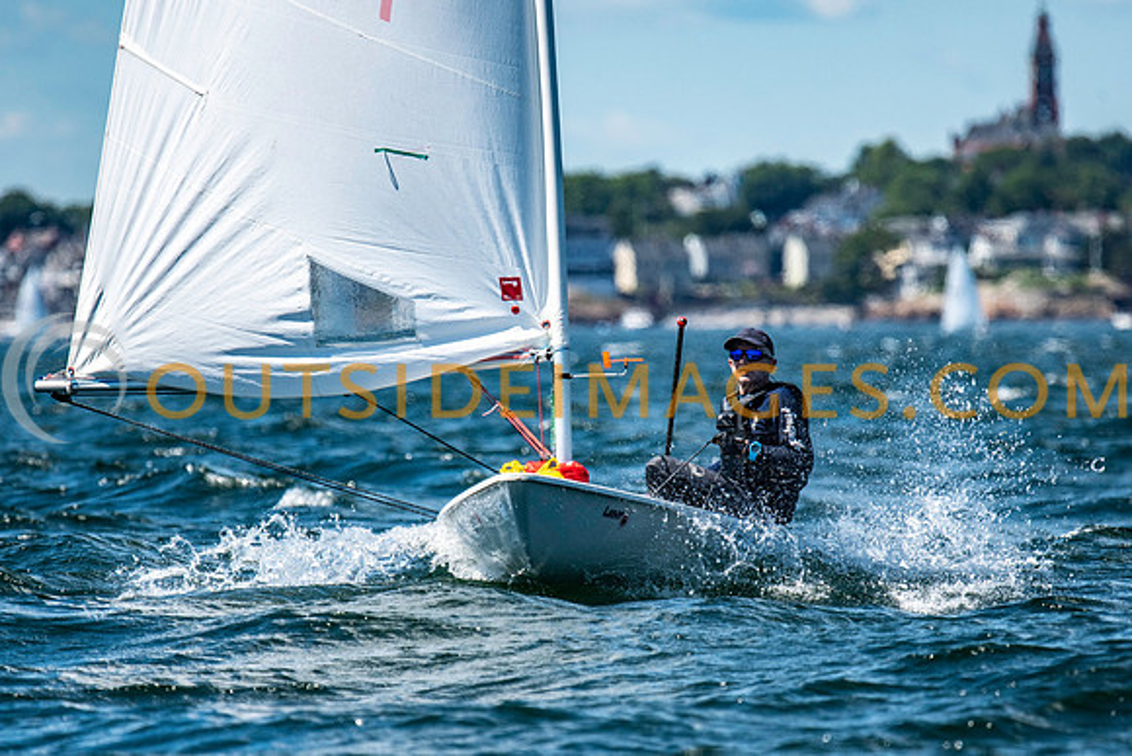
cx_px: 566
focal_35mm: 555
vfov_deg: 2.5
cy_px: 466
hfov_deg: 3.7
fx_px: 17446
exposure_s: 1/5000
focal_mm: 300
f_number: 4
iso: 320
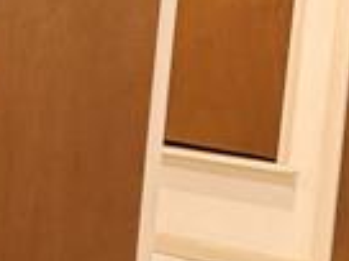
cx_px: -447
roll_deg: -1.4
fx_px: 1825
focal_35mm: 181
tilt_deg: -9.0
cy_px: 192
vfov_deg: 8.2
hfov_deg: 9.8
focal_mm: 6.76
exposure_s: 1/60
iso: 640
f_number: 1.78
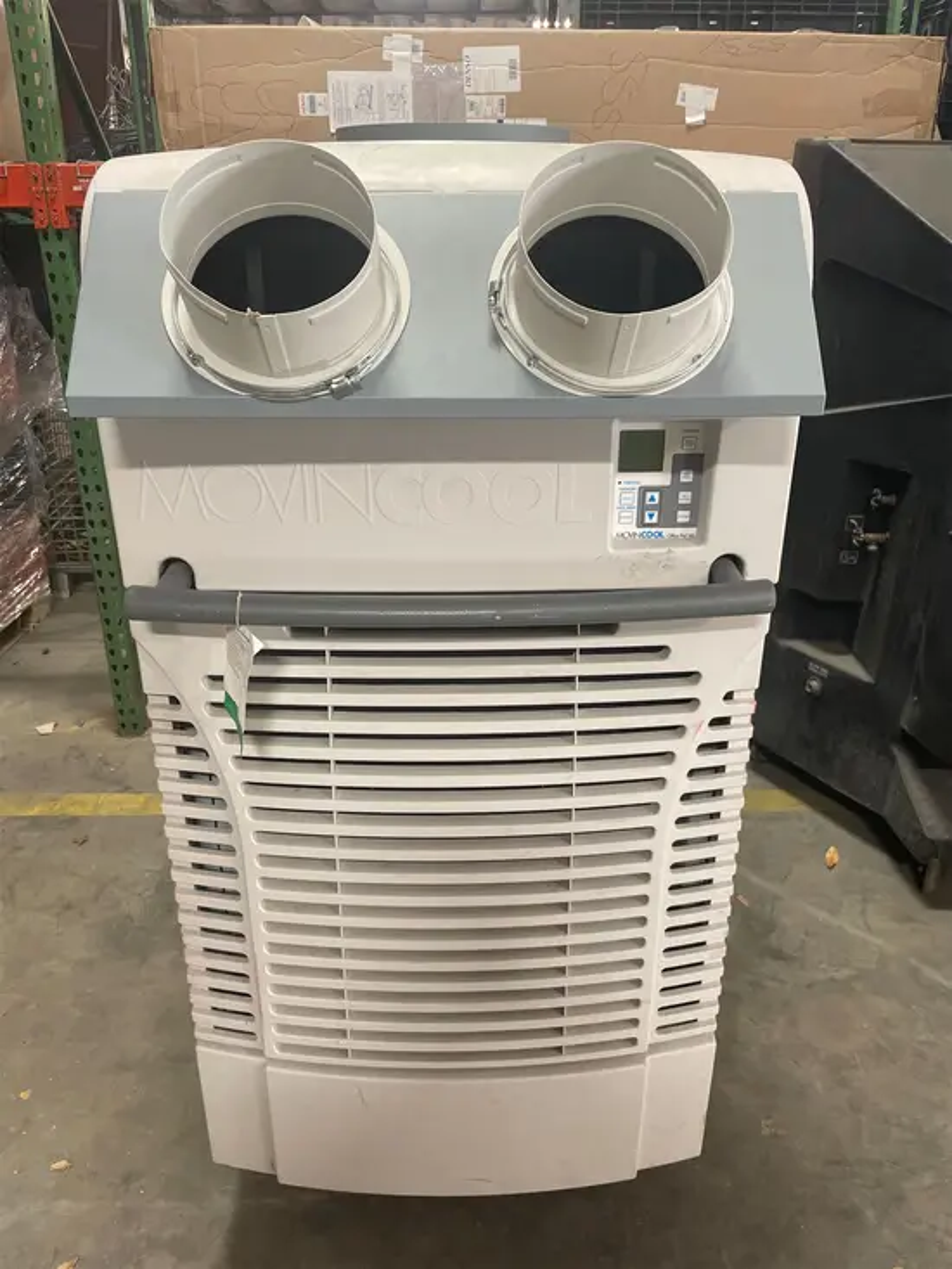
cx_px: 476
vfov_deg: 67.3
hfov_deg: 53.1
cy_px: 634
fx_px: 953
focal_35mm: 26
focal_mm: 4.2
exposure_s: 1/60
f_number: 1.6
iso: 160
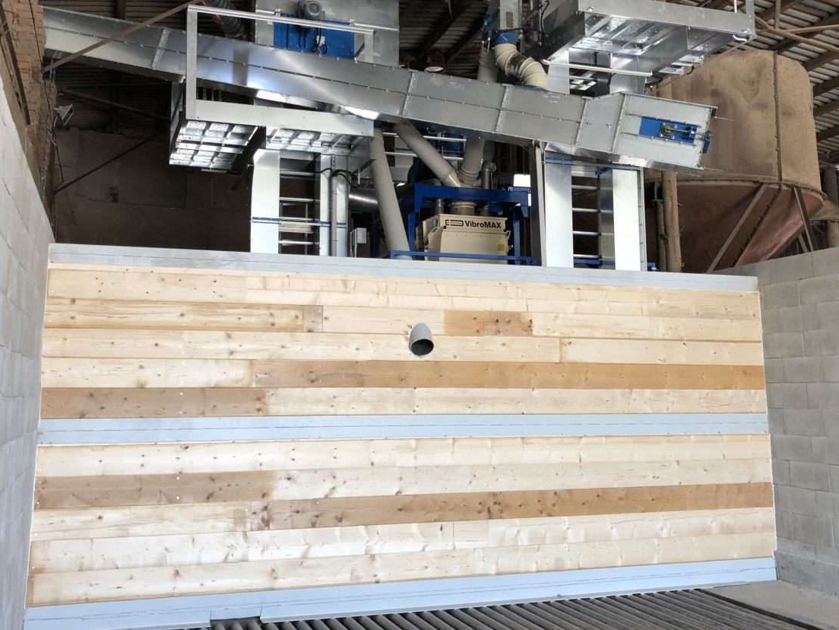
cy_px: 260
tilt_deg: +10.0
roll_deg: +0.0
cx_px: 380
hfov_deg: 51.3
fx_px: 873
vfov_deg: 39.5
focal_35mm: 36
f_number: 1.8
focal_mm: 4
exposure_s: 1/40
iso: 25
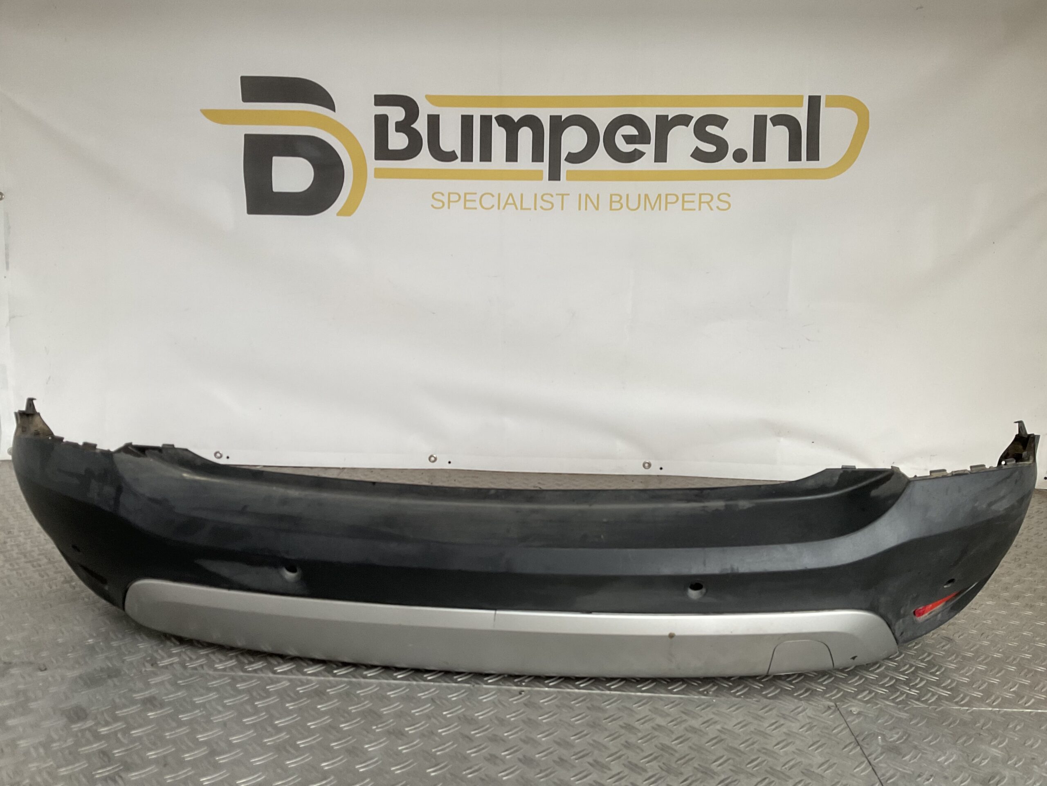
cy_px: 393
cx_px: 524
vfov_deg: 48.2
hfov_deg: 61.7
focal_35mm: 29
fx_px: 877
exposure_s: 1/120
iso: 64
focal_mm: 3
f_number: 1.8
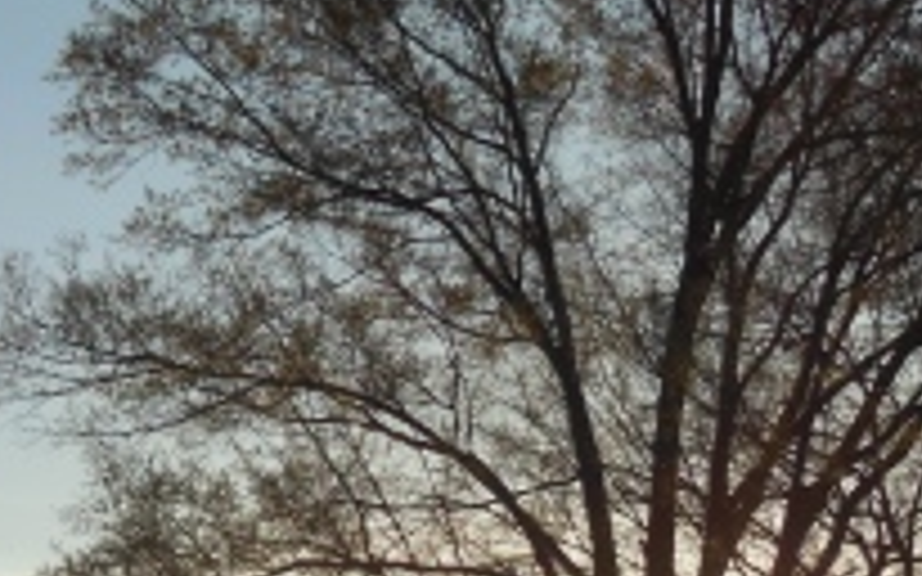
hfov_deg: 14.8
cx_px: 211
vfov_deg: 9.3
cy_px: 497
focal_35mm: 141
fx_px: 3542
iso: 125
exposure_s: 1/1250
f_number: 4.1
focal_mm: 6.9
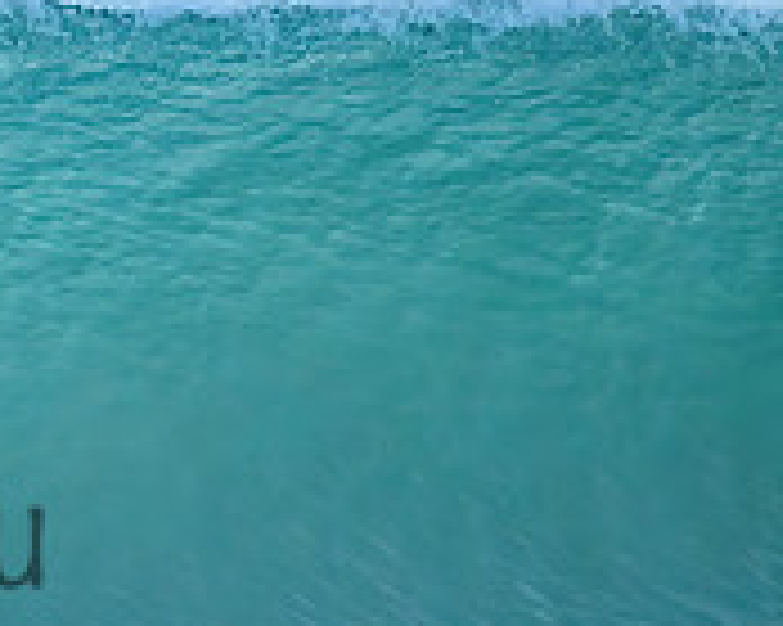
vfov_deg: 0.6
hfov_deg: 0.8
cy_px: 484
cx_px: -432
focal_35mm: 2504
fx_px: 57995
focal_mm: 800
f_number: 11
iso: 6400
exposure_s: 1/1250
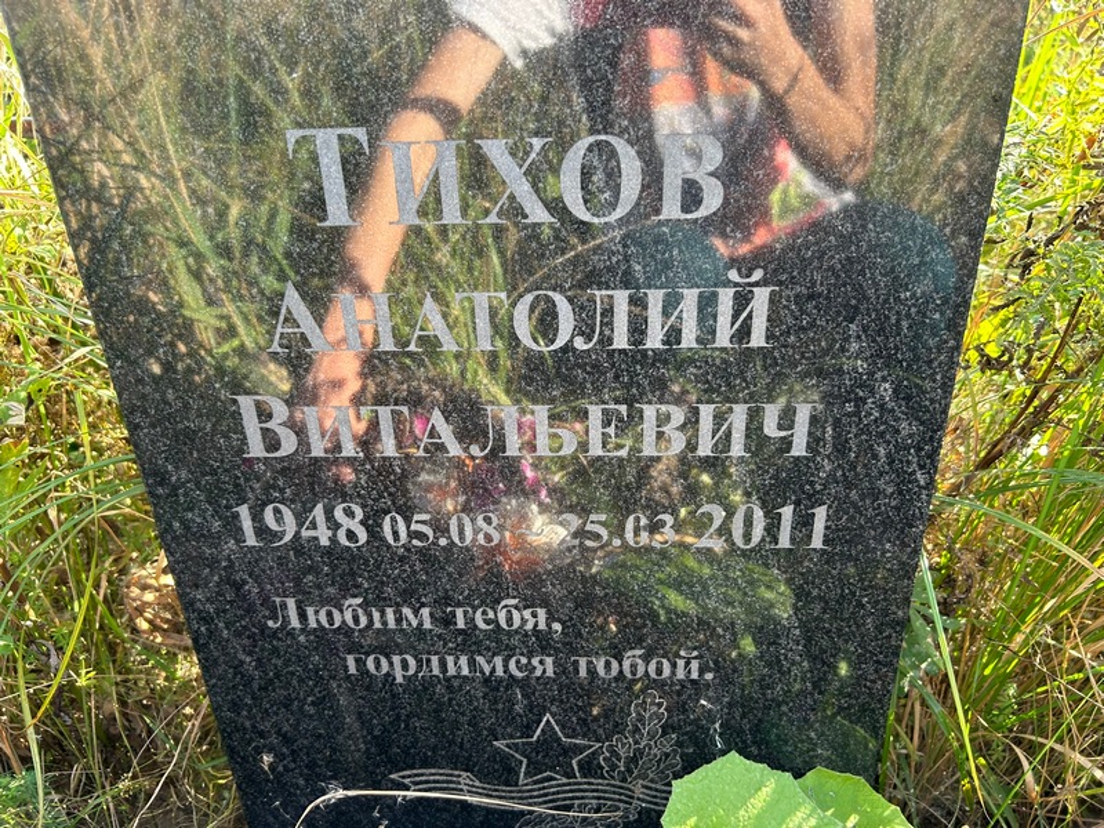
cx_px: 552
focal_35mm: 26
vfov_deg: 53.1
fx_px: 829
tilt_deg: -29.8
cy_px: 414
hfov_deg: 67.3
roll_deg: +2.1
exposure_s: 1/128
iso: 32
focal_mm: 5.7
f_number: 1.5
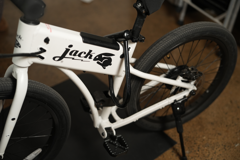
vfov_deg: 28.6
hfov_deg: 41.9
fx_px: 313
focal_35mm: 47
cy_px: 80
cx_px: 120
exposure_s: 1/200
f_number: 2
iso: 640
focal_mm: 47
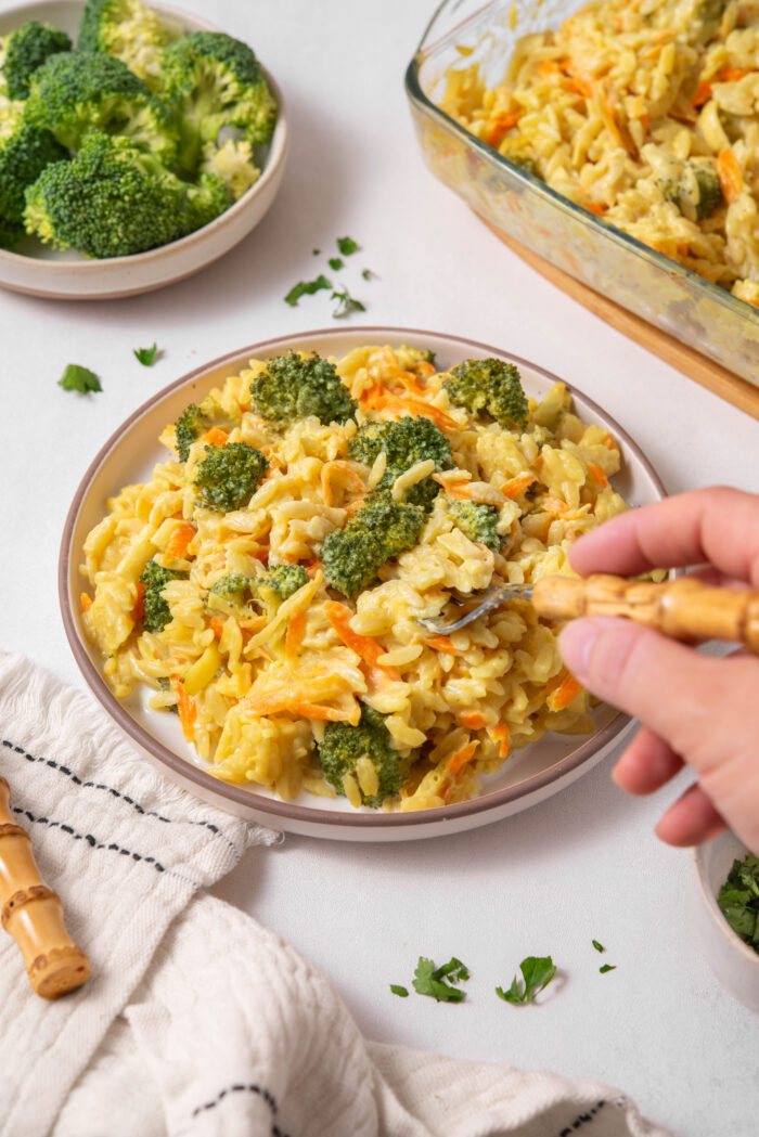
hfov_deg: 22.6
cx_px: 380
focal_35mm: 60
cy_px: 568
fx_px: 1896
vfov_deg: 33.4
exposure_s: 1/10
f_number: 8
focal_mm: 60
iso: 100
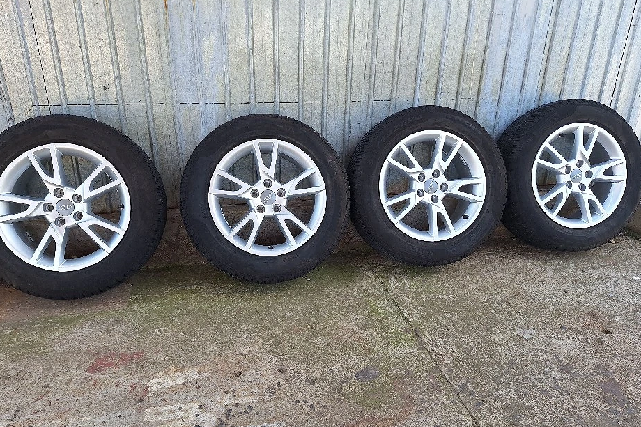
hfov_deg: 69.3
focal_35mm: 26
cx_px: 302
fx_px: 463
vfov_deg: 49.5
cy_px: 229
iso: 40
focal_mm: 5.54
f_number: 1.8
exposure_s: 1/323
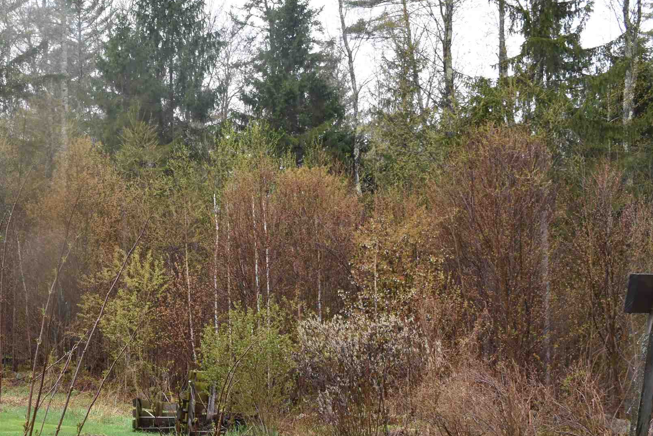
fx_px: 1252
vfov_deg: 19.4
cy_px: 386
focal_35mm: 69
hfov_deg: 28.0
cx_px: 51
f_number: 8
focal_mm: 24
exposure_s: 1/320
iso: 800
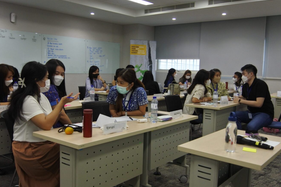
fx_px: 273
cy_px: 92
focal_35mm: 35
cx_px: 143
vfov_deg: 37.9
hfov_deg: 54.4
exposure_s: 1/60
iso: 800
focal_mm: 12.8
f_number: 4.5
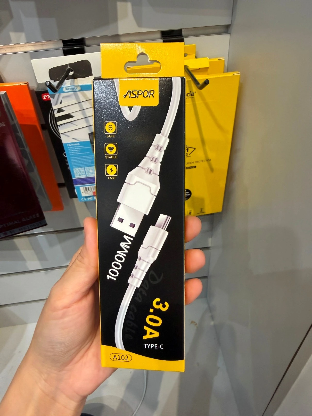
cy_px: 208
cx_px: 156
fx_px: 288
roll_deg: +3.8
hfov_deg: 56.8
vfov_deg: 71.6
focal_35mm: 24
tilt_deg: -39.0
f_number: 2.2
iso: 250
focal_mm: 2.22
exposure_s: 1/120
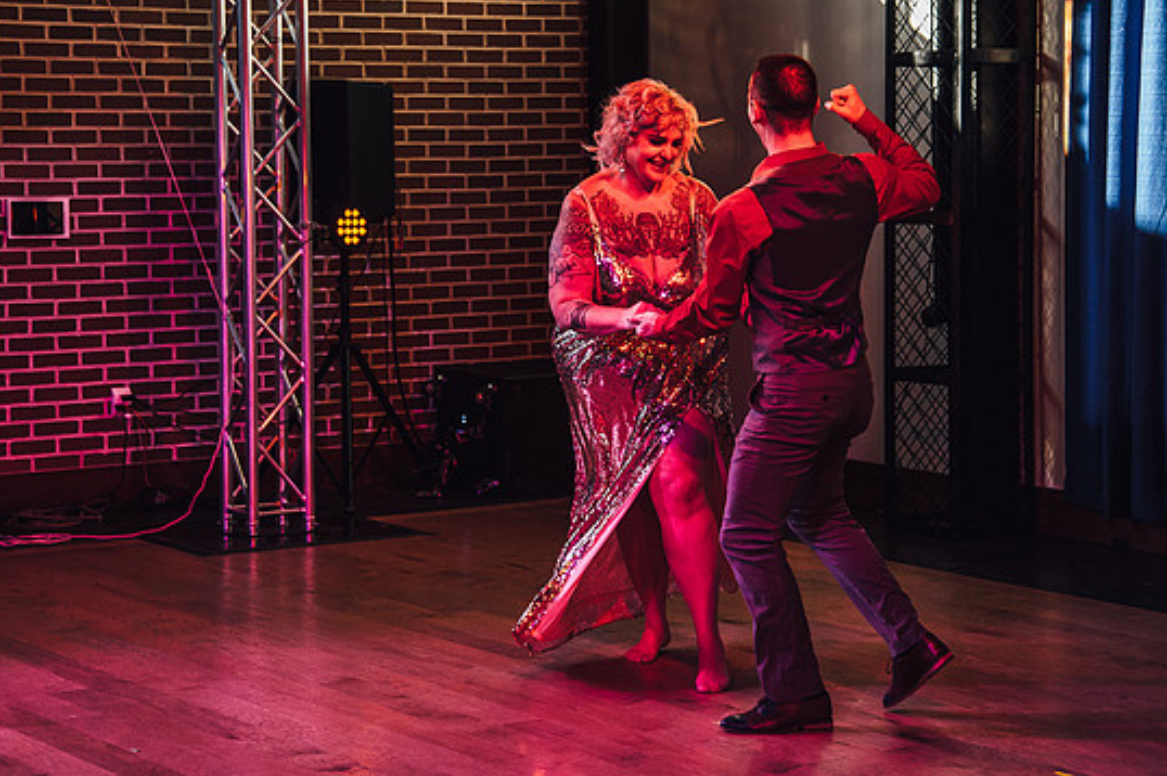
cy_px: 294
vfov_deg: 15.2
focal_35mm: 90
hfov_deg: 22.6
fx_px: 2916
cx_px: 643
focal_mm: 62
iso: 2000
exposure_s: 1/500
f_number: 4
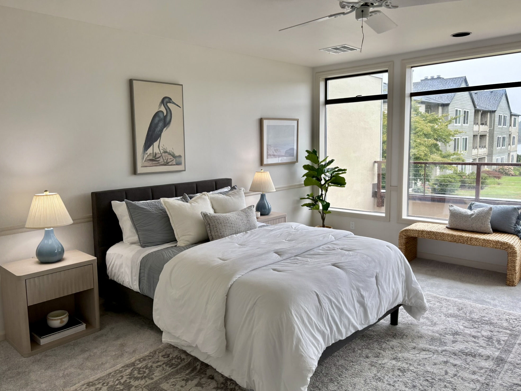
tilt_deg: -6.1
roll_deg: +0.9
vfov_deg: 51.4
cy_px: 193
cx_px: 254
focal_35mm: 27
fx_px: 406
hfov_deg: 65.3
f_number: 1.6
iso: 40
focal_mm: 5.96
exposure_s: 1/120
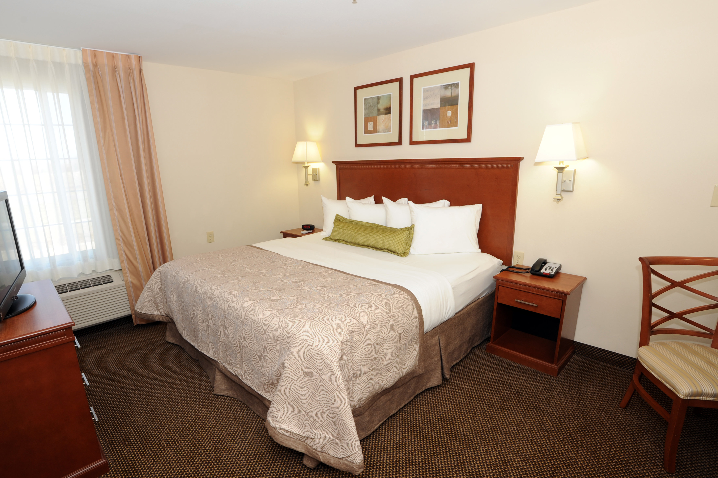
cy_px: 248
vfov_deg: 67.3
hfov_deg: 89.9
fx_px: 359
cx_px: 337
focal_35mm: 18
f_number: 11
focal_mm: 15
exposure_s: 1/20
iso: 200
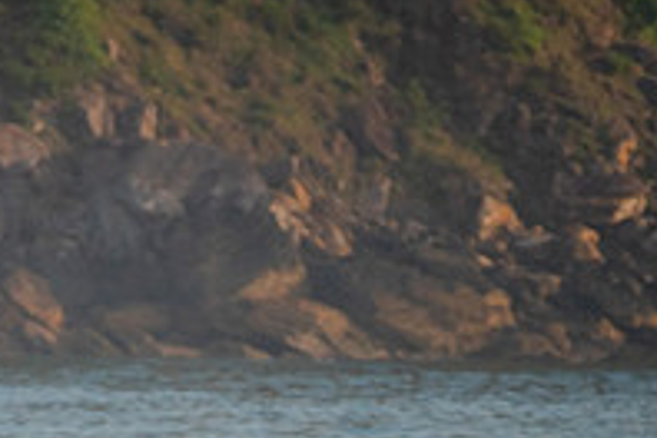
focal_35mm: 1800
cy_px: 721
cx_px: 95
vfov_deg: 0.8
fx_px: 32847
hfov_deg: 1.1
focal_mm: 500
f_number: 5.6
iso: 500
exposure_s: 1/500
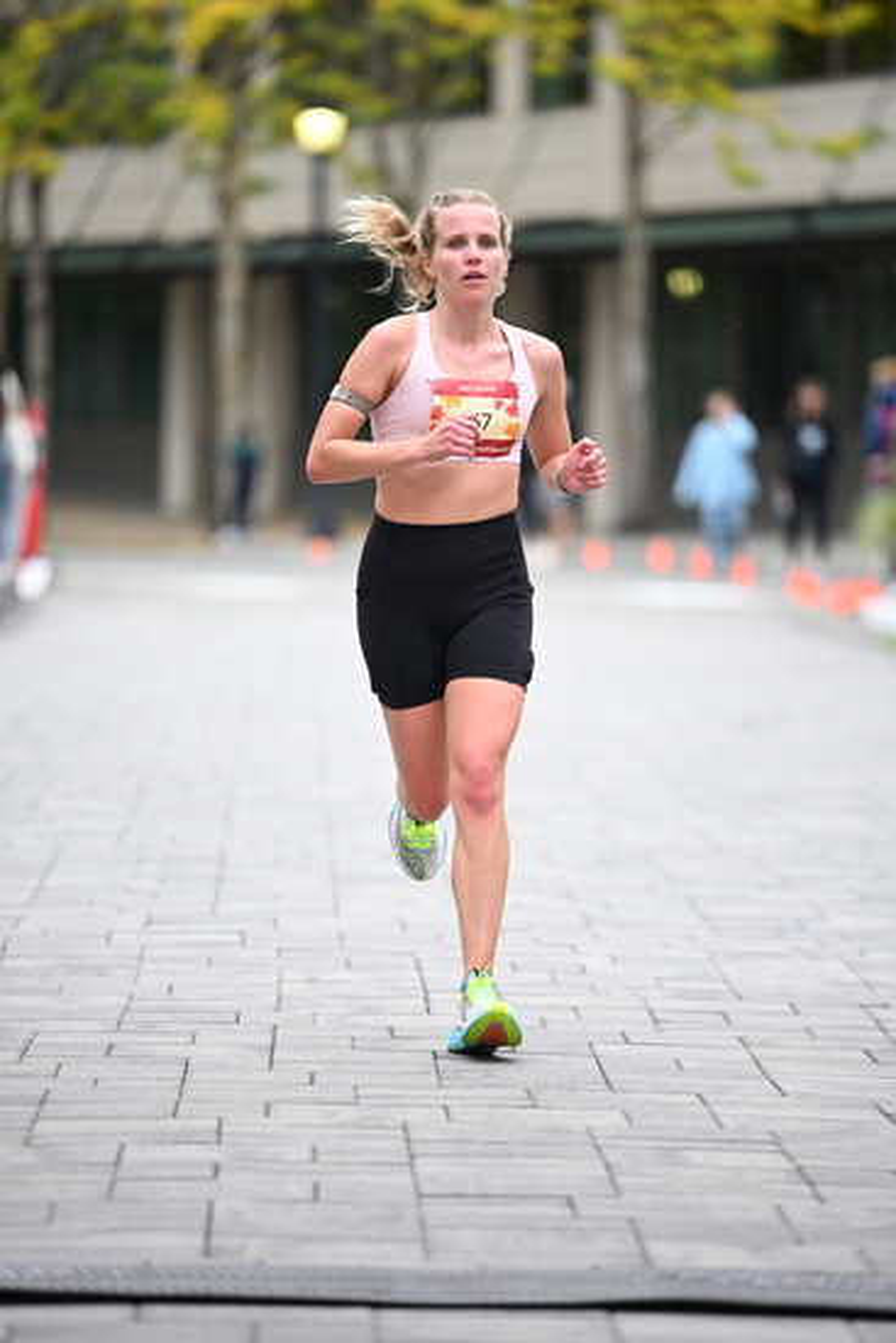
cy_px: 672
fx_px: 7461
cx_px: 448
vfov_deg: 10.3
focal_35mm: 200
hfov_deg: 6.9
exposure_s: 1/1600
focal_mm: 200
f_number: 2.8
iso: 1250
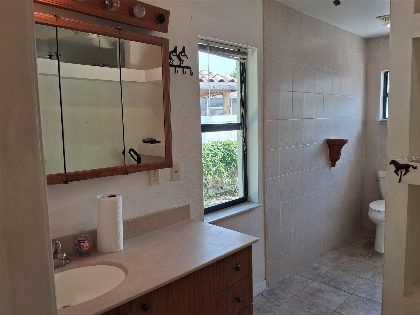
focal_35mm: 27
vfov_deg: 51.4
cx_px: 210
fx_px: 328
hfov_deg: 65.3
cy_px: 158
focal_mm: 4
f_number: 1.8
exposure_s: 1/100
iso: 64
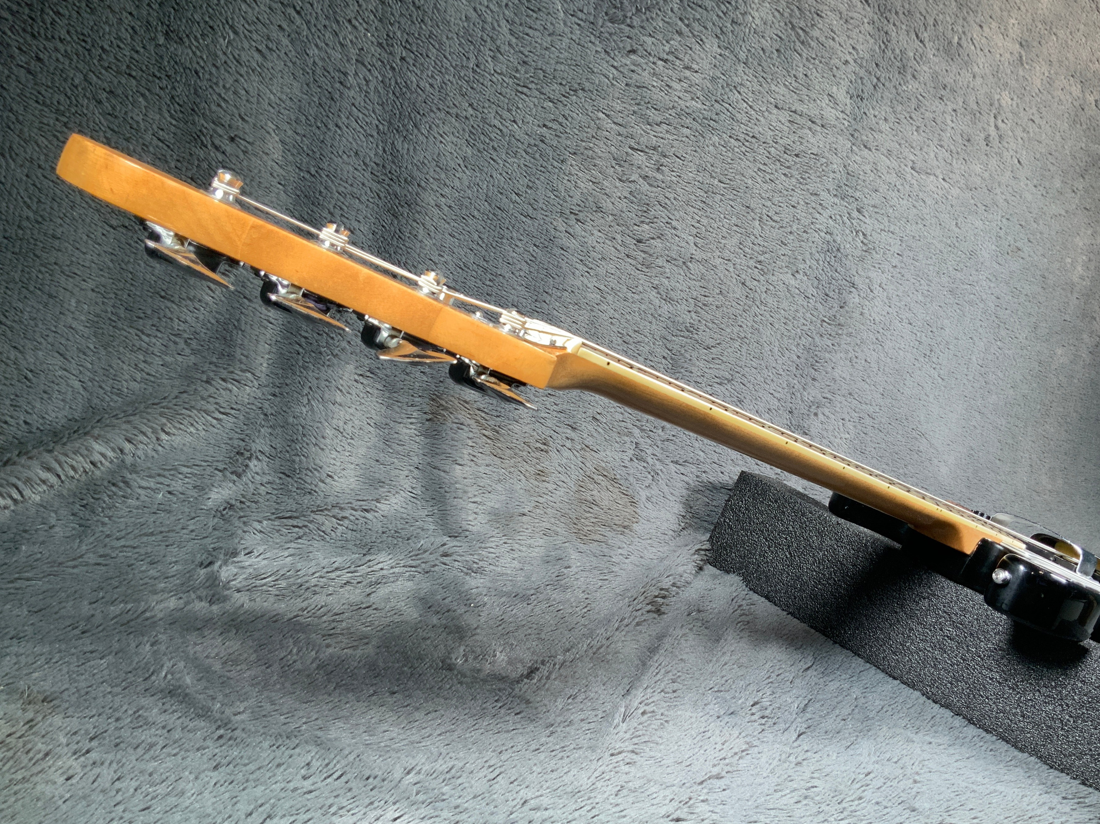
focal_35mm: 33
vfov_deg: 42.9
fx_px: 1049
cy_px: 423
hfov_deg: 55.2
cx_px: 625
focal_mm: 3
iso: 64
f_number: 1.8
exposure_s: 1/104
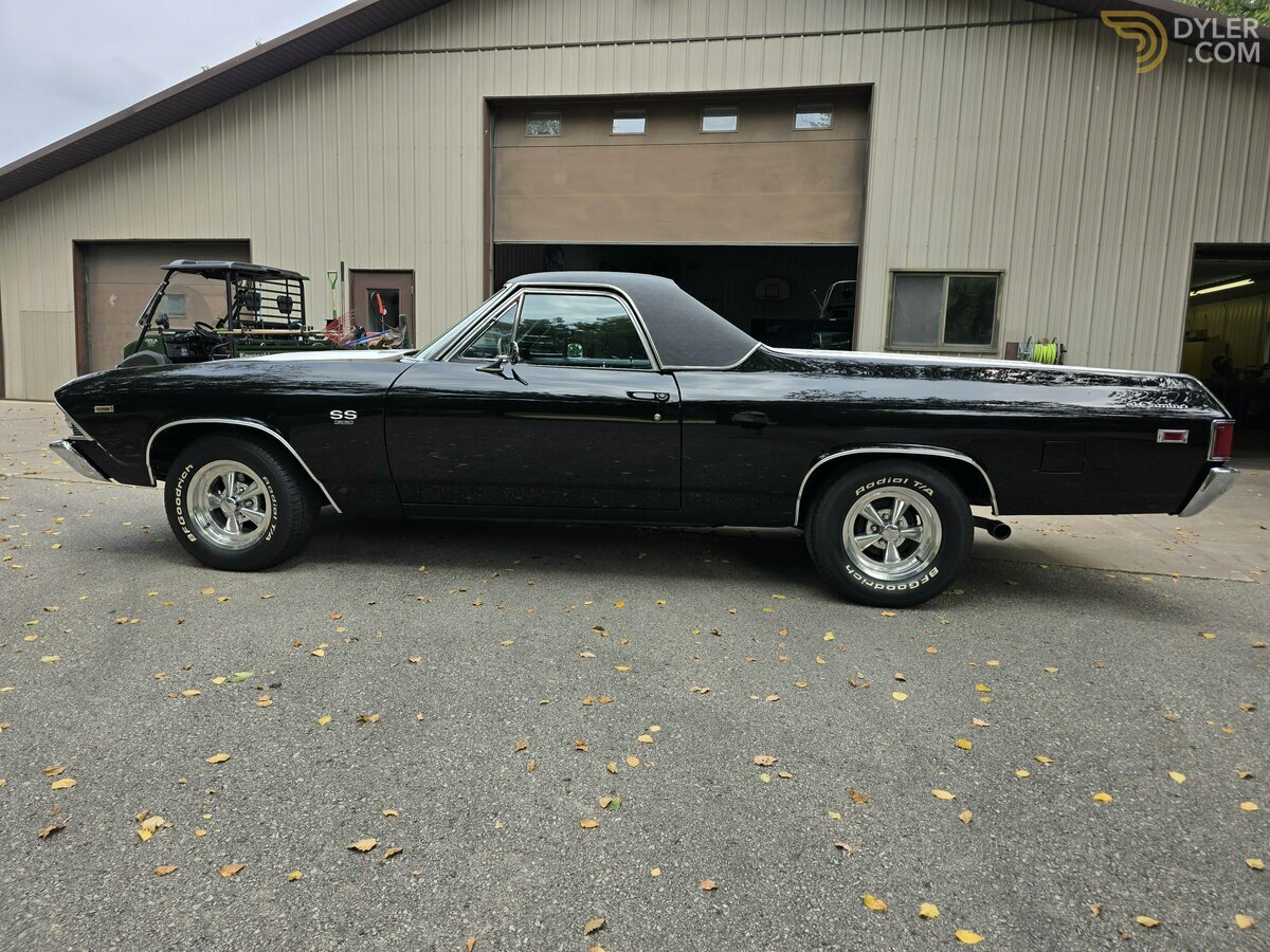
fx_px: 844
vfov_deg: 58.9
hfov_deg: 73.9
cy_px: 476
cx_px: 635
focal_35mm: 23
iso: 80
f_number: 1.7
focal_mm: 6.3
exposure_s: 1/1814
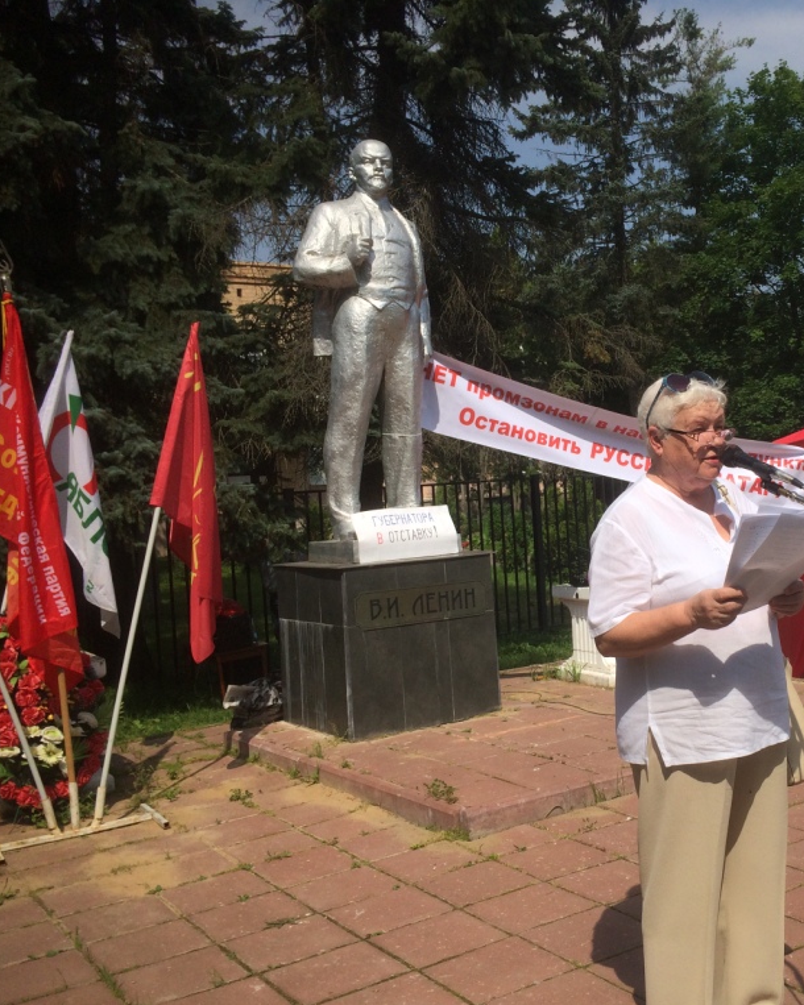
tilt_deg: -3.7
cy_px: 504
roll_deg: +1.3
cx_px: 596
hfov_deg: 38.2
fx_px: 1131
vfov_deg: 47.9
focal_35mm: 38
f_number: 2.2
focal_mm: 4.15
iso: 32
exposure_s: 1/3425
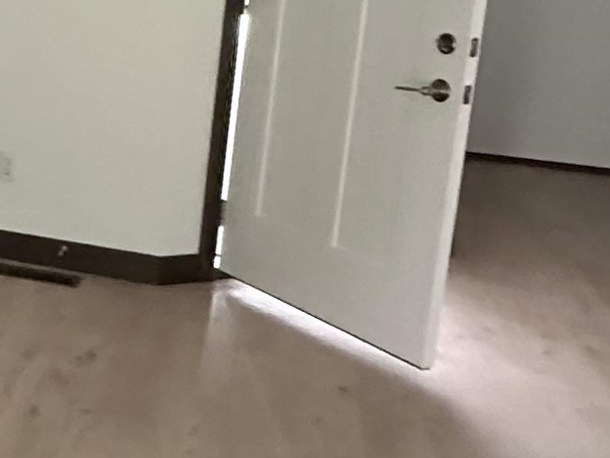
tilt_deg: -7.7
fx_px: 1234
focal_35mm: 70
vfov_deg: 20.7
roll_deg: -0.5
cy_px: 61
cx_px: -300
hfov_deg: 22.7
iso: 1000
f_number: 2.2
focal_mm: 2.22
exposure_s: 1/60
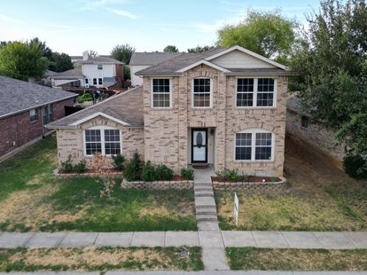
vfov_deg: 48.1
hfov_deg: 61.7
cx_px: 184
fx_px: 307
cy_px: 120
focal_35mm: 29
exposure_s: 1/725
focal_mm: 6.72
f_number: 1.7
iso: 100
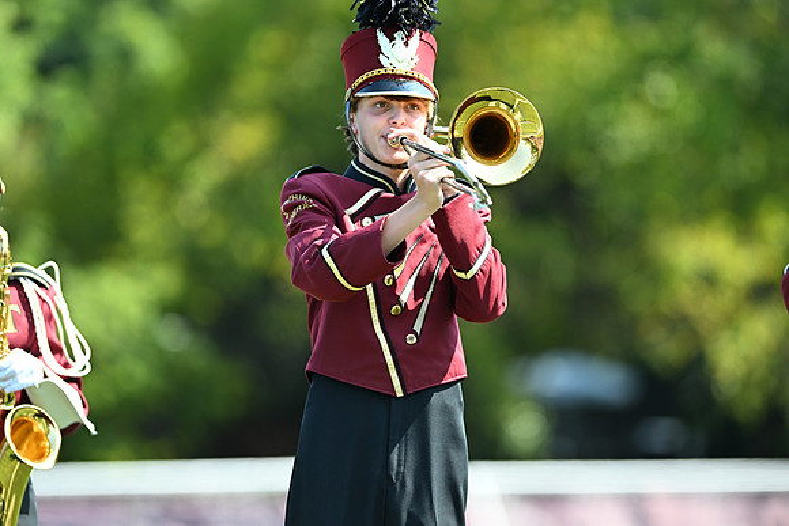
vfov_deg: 4.6
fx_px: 6576
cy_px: 263
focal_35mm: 300
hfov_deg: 6.9
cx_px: 394
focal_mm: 300
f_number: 2.8
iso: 720
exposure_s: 1/2500
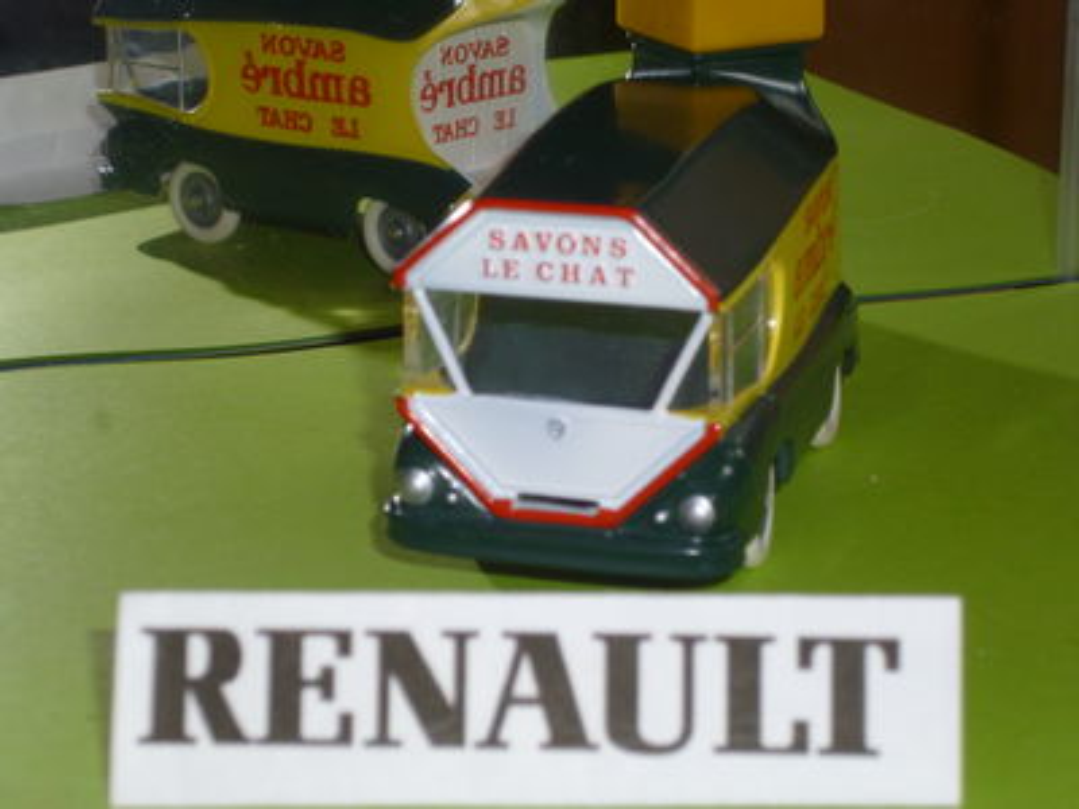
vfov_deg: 17.0
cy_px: 404
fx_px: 2712
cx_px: 540
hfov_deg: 22.5
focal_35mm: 87
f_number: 5.8
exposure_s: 1/60
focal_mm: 15.5
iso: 160
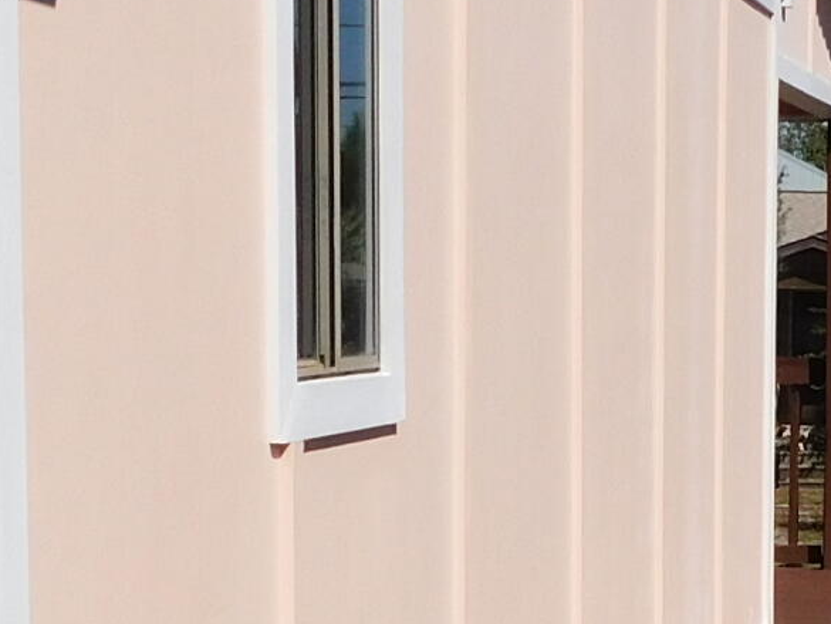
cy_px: 679
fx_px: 2833
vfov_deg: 12.4
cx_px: 716
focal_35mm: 118
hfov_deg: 16.5
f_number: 6
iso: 125
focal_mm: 4
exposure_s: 1/800
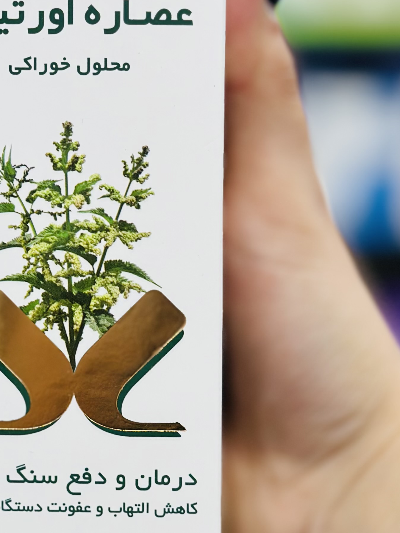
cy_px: 240
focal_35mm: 108
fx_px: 1664
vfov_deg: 18.2
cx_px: 107
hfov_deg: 13.7
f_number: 1.78
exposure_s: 1/100
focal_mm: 6.86
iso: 80
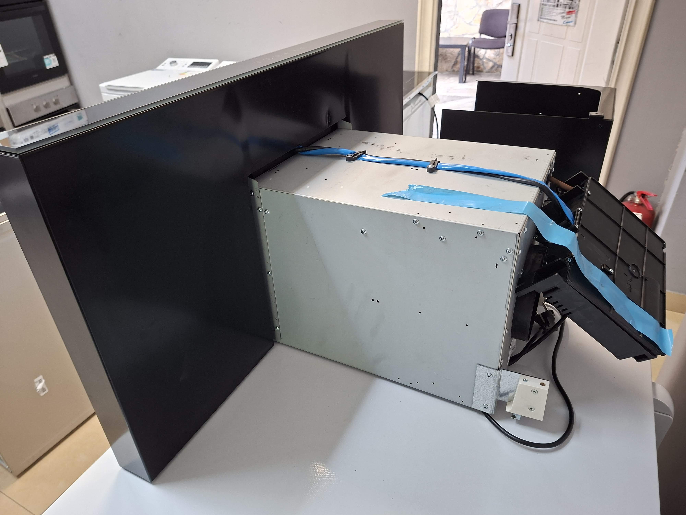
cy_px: 258
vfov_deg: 58.9
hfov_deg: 73.9
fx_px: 456
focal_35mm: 23
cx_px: 343
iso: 250
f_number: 1.8
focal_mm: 5.54
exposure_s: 1/50
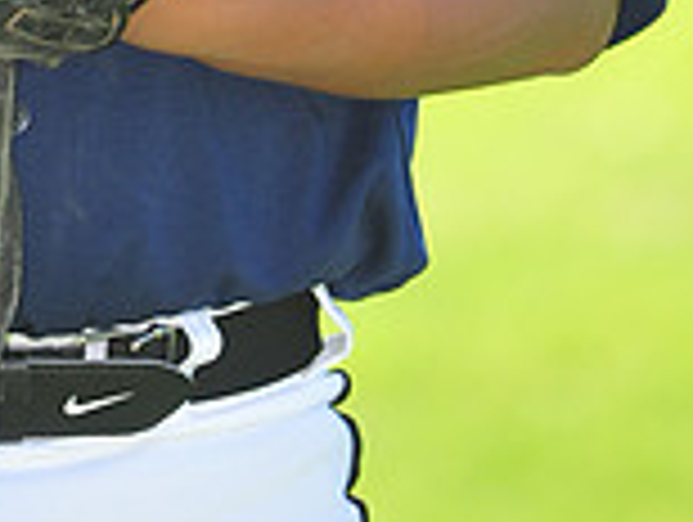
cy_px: -522
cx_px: 9
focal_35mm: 722
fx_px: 14477
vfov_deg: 2.1
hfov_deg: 2.7
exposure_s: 1/500
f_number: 5
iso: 320
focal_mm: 200
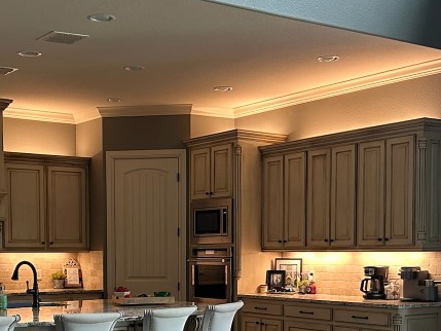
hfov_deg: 31.1
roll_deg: +0.4
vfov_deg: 23.2
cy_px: 284
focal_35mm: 62
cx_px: 166
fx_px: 790
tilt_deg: -3.1
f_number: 1.5
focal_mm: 5.7
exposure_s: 1/60
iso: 160
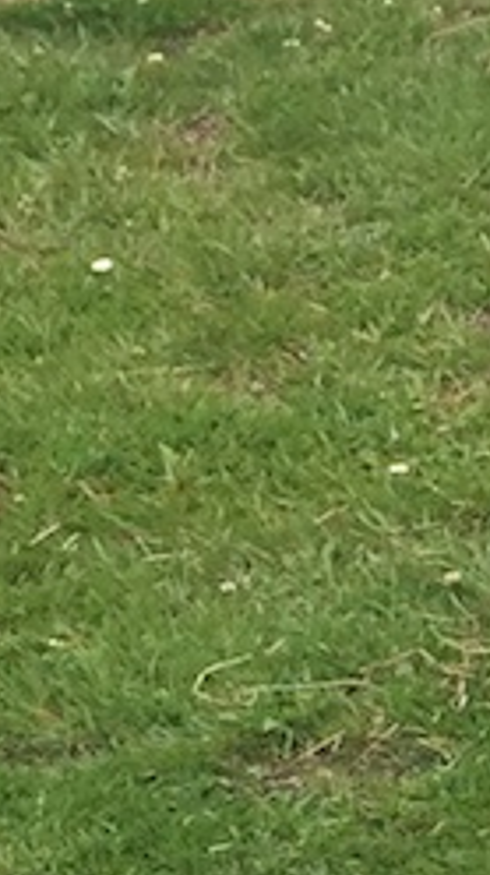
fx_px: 4030
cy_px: 1039
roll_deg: +1.7
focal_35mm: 174
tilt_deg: -27.8
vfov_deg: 12.1
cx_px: 1417
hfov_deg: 6.4
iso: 32
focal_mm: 4.15
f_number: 2.2
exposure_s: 1/1163
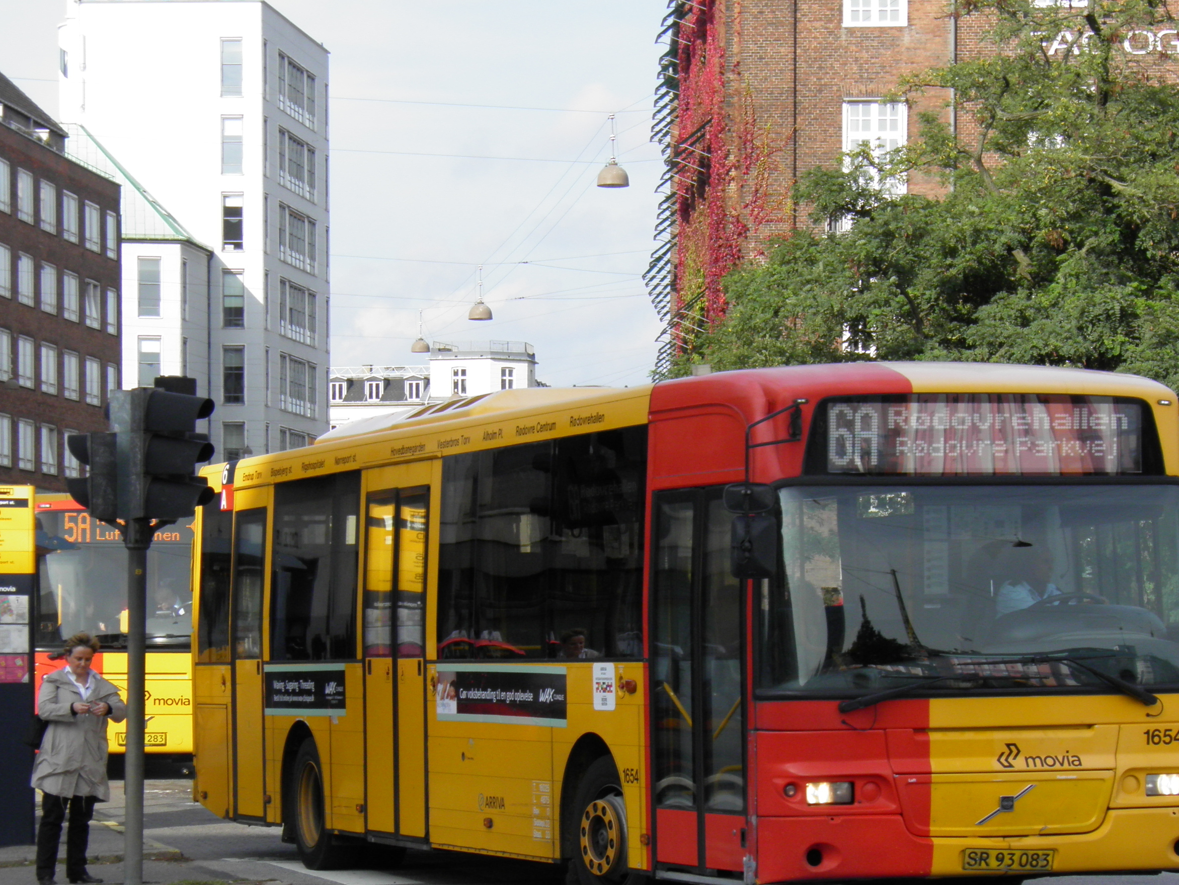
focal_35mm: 117
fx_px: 3986
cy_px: 611
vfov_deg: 12.6
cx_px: 671
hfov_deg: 16.8
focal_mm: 15.2
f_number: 3.9
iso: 80
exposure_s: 1/500
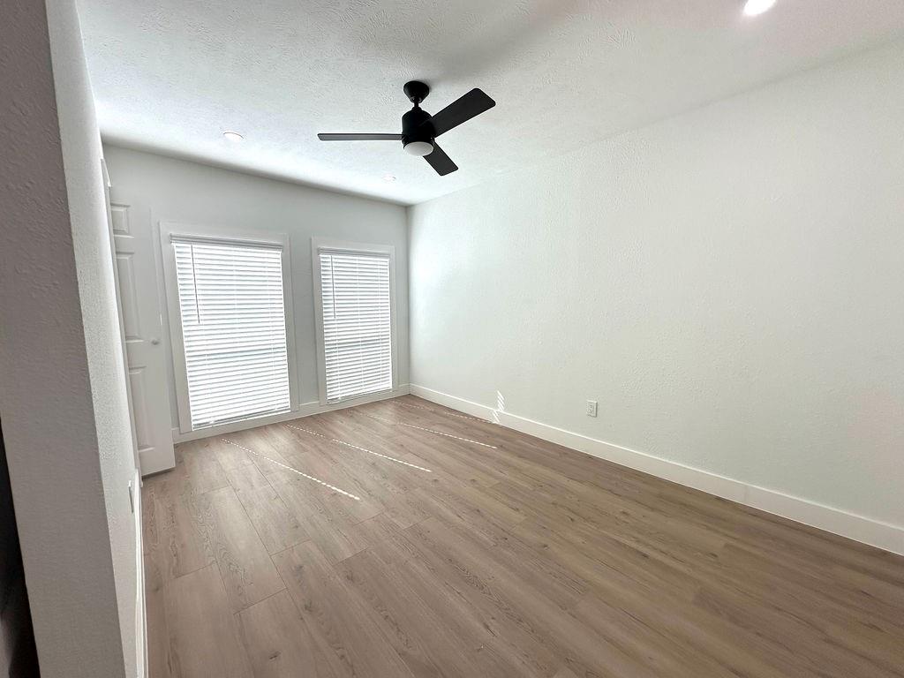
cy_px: 339
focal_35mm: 14
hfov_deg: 102.1
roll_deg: +0.8
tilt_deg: -6.5
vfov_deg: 85.7
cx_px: 452
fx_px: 366
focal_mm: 2.22
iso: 40
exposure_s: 1/230
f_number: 2.2
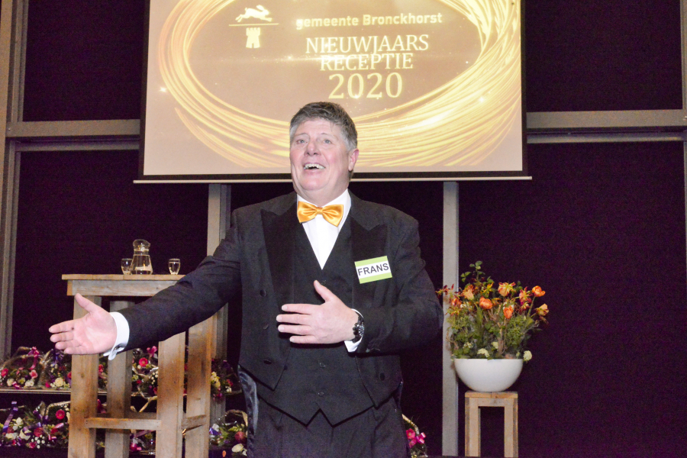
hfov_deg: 38.2
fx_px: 992
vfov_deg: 26.0
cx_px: 344
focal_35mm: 52
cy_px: 229
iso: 25600
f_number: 16
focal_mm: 52
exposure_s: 1/60
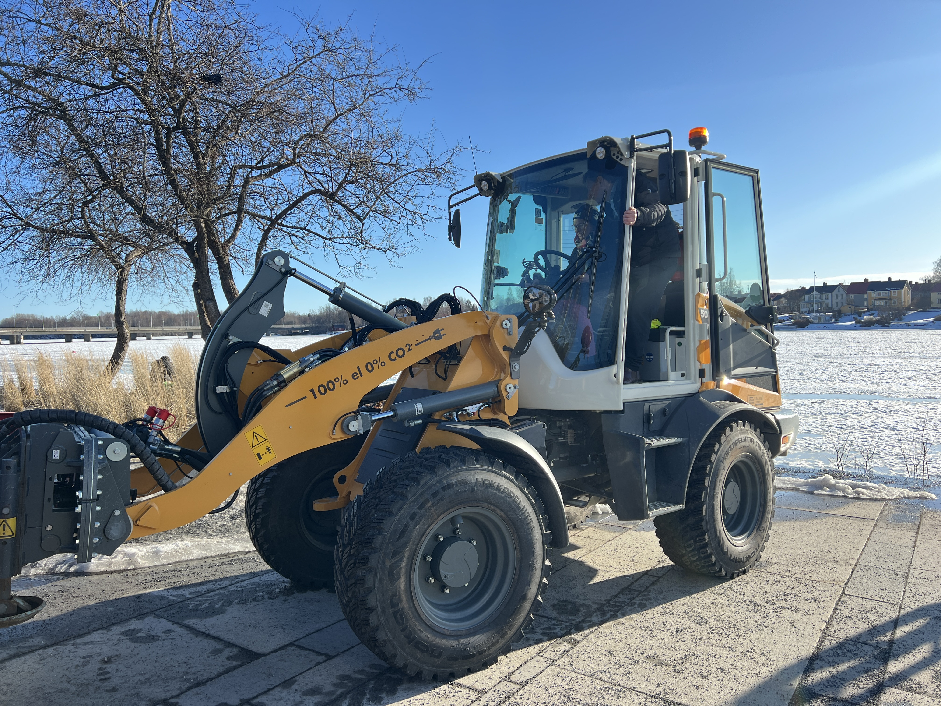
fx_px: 707
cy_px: 353
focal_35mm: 26
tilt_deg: -1.2
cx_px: 470
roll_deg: +1.6
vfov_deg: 53.1
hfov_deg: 67.3
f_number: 1.5
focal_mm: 5.7
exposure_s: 1/940
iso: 50
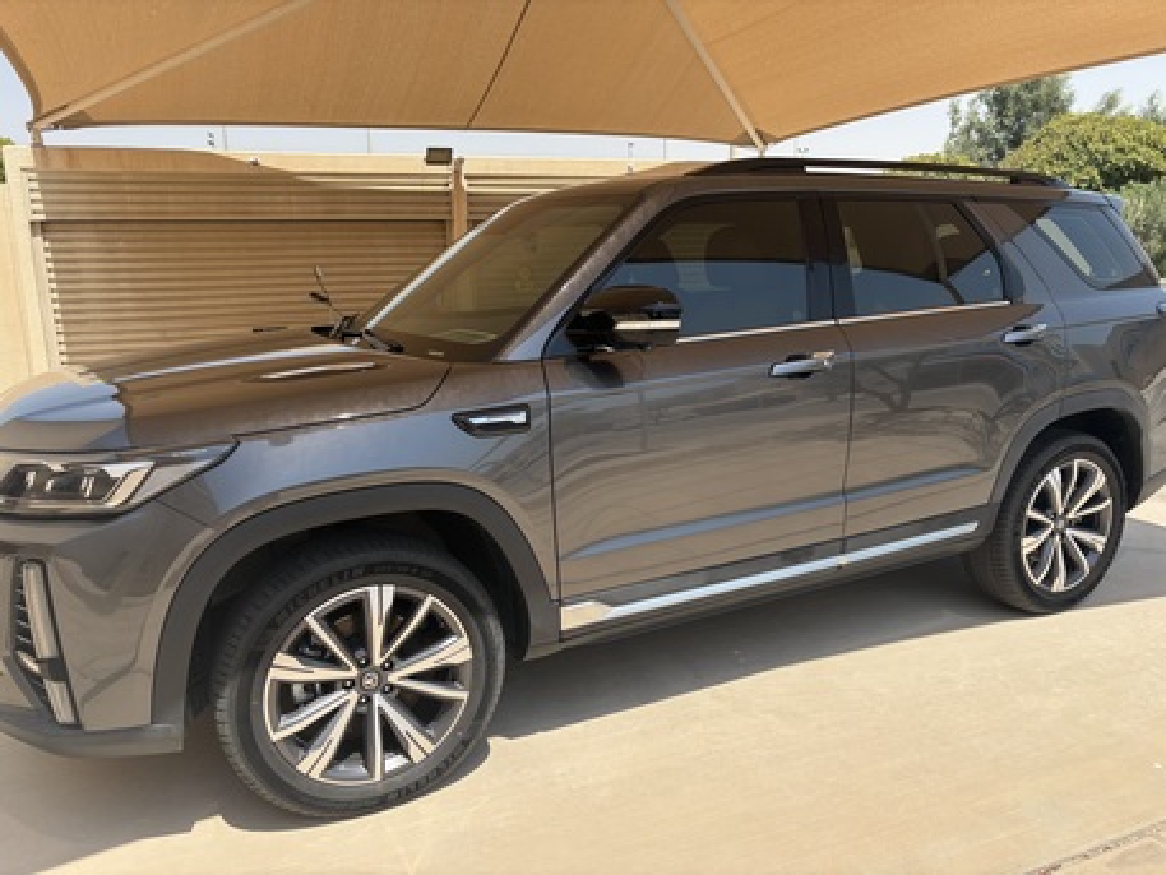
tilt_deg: -12.0
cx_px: 583
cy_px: 438
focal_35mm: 26
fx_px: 876
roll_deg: +1.1
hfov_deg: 67.3
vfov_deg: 53.1
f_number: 1.6
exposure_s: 1/2242
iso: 50
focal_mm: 5.96
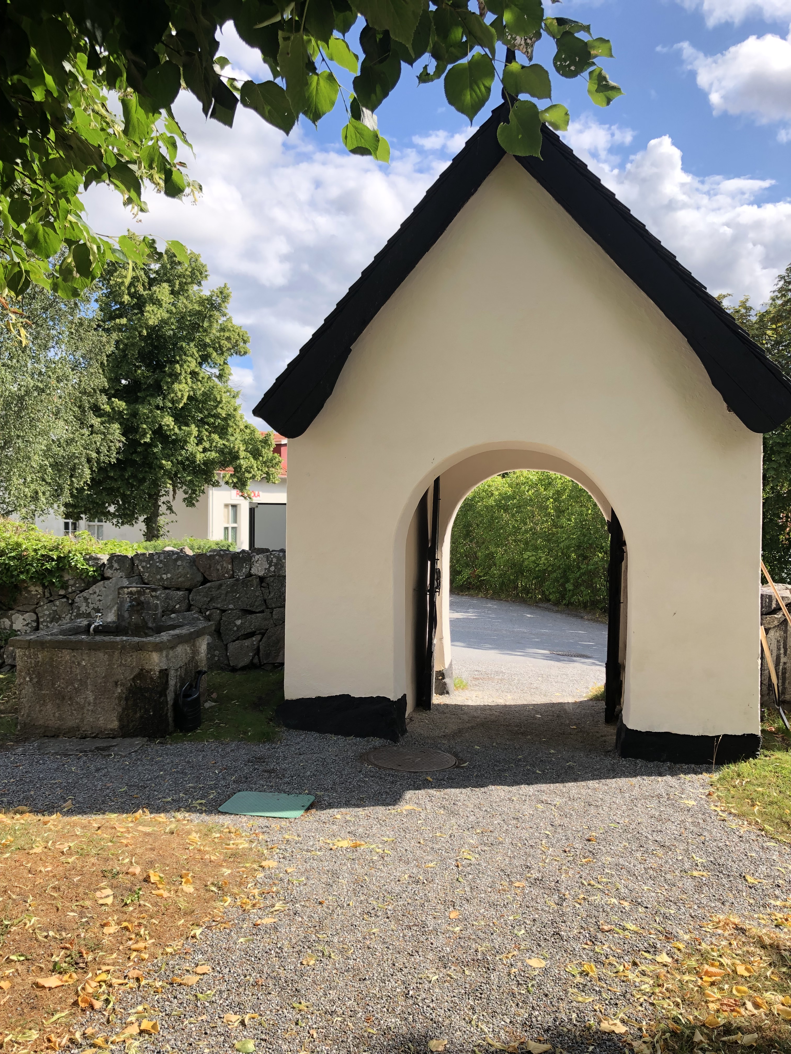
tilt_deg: -0.8
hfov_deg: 49.7
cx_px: 396
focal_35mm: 28
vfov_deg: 63.4
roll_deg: -0.8
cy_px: 527
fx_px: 853
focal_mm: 3.99
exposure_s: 1/533
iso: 20
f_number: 1.8
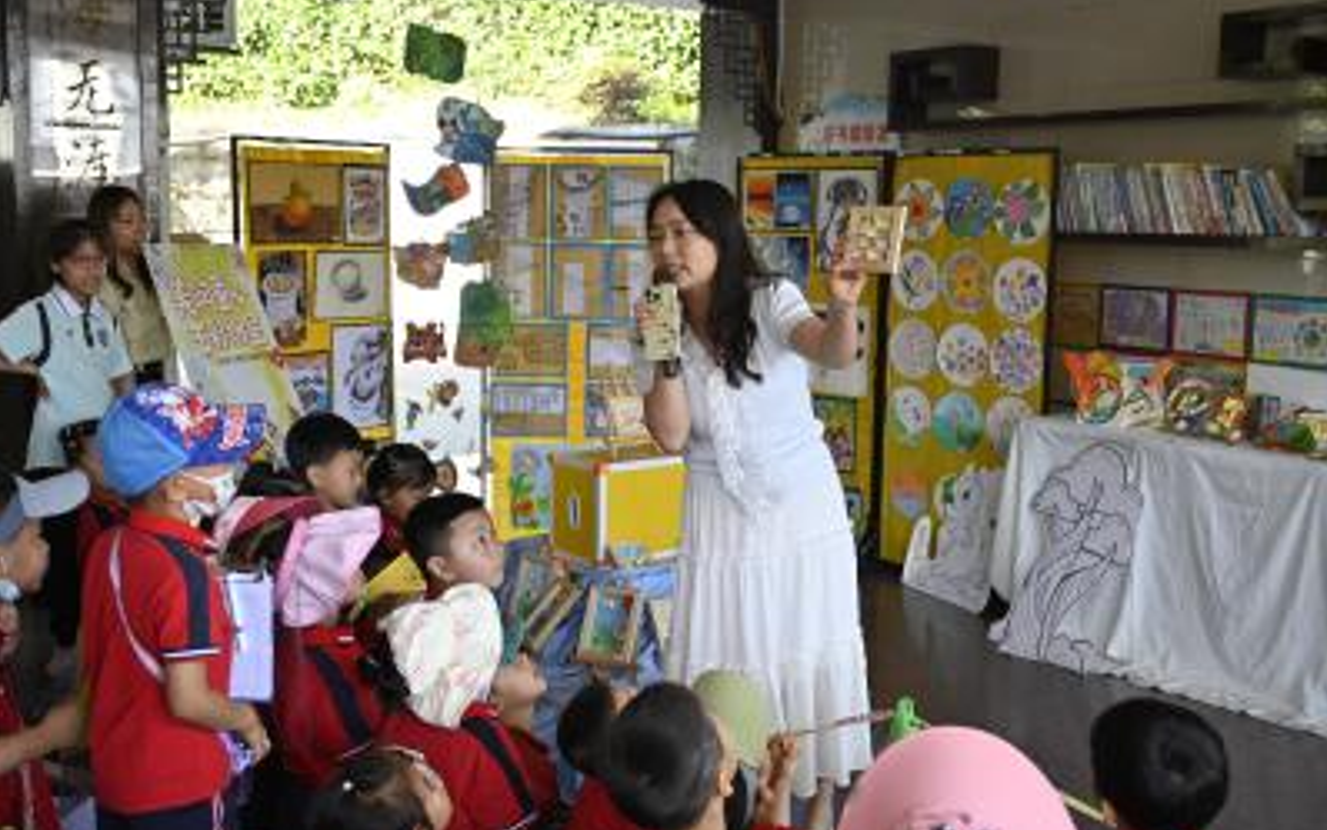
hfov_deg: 49.3
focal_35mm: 40
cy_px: 415
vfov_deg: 32.0
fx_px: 1447
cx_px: 664
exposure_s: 1/160
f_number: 4
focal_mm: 39
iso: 400
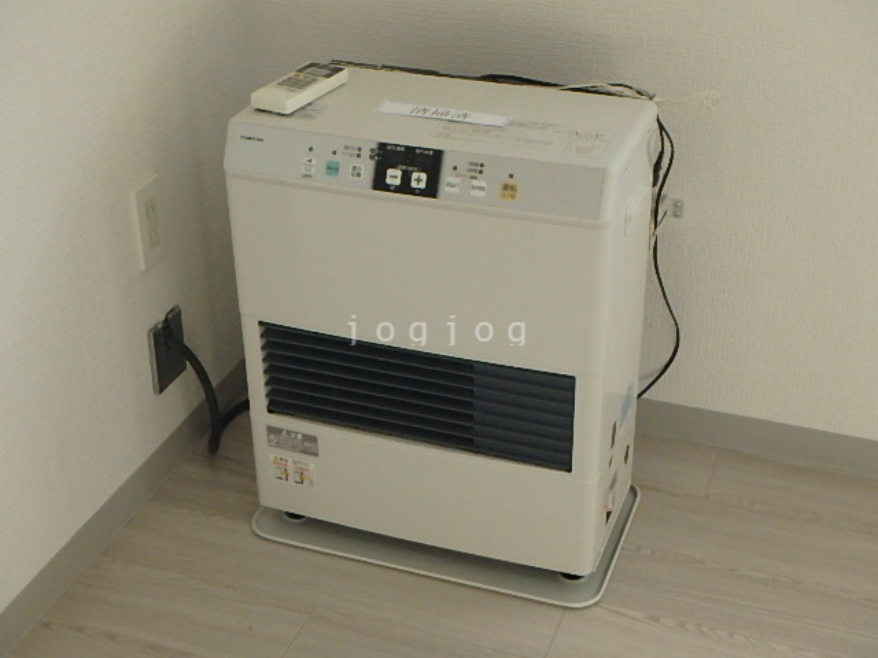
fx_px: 1243
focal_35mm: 49
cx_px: 439
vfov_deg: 29.7
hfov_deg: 38.9
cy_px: 329
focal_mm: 8.7
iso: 800
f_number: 5.2
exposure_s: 1/160
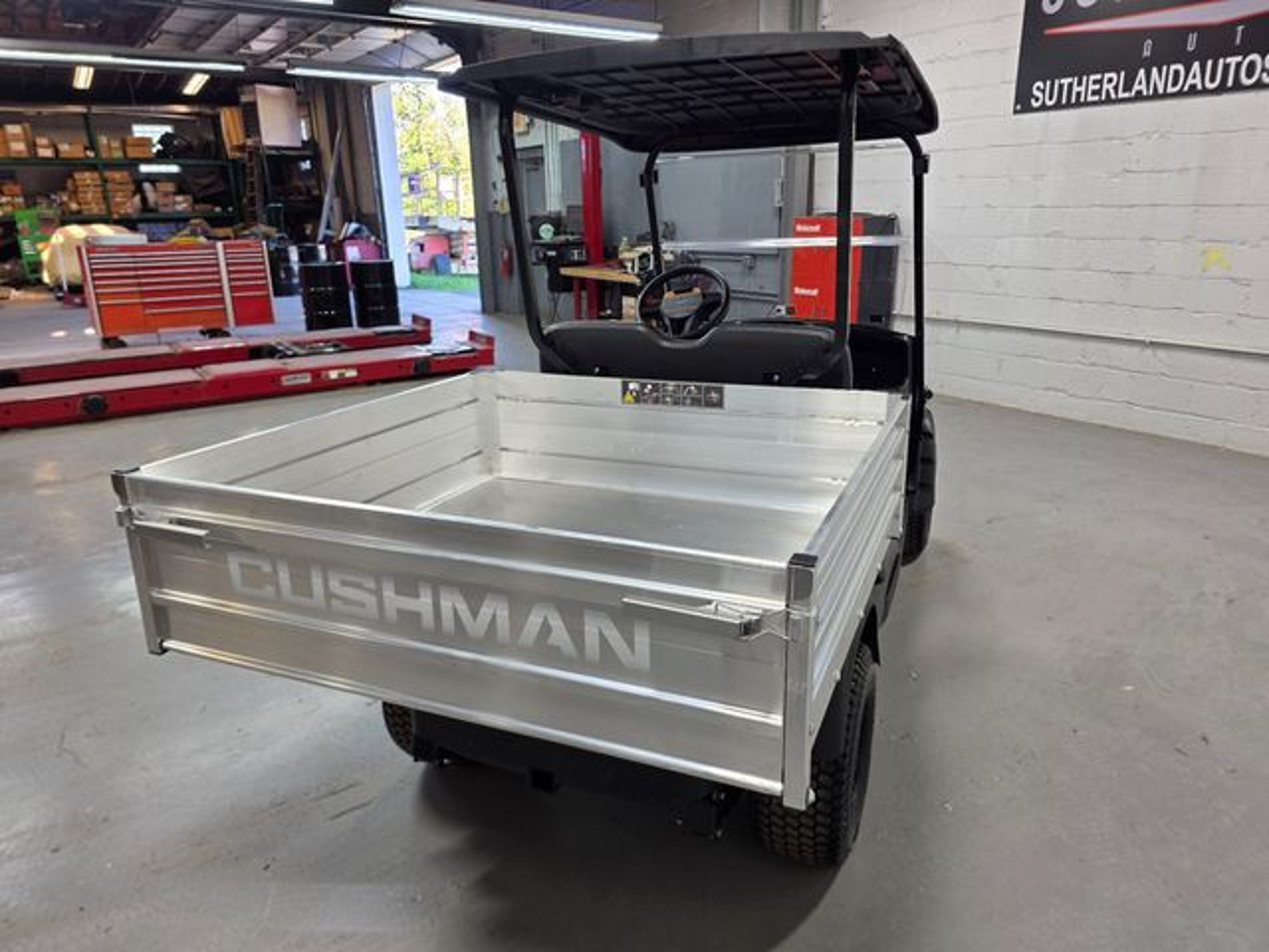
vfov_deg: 58.9
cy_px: 476
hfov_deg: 73.9
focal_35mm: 23
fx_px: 843
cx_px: 634
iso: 64
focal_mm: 6.3
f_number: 1.7
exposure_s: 1/120
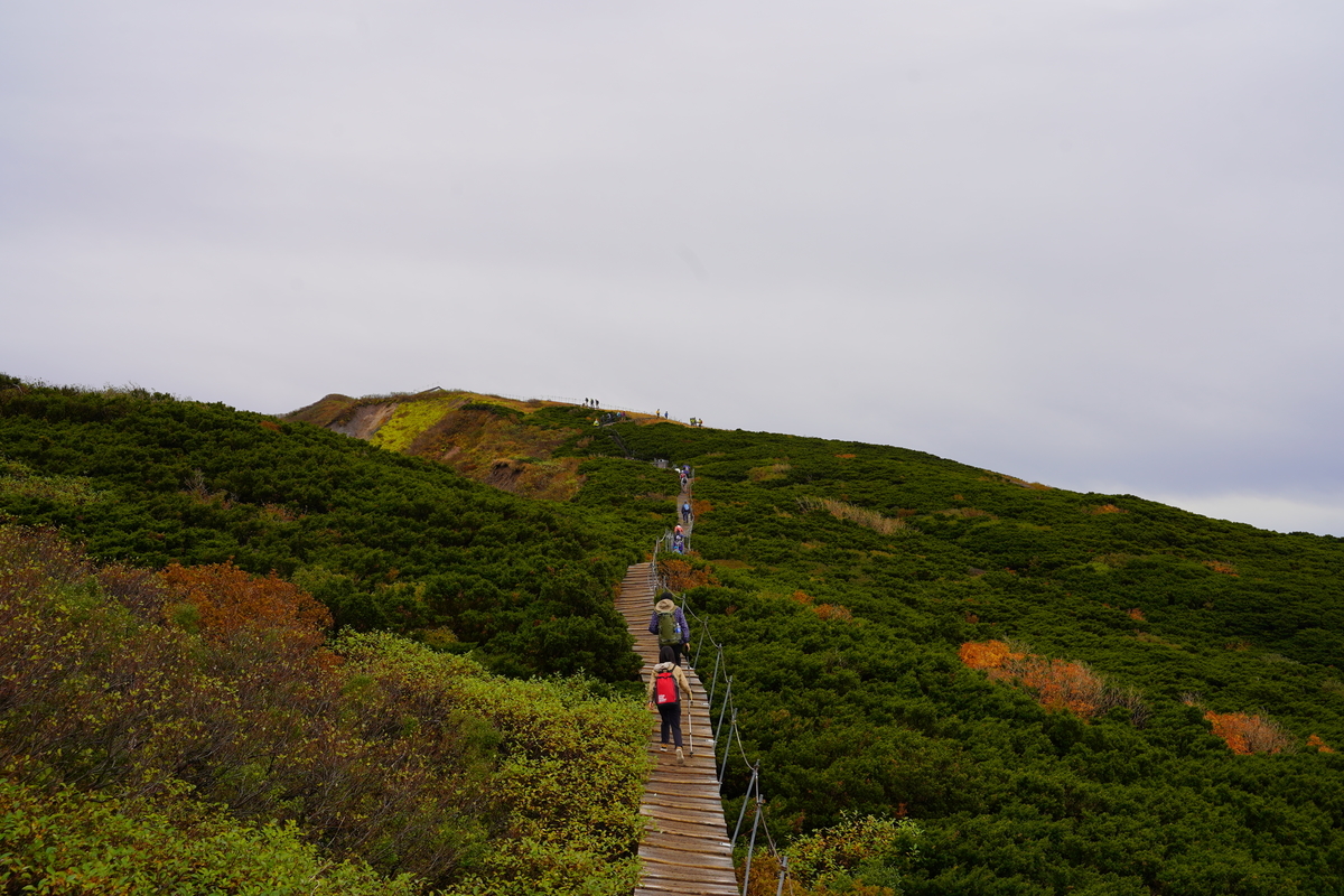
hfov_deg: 57.2
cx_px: 672
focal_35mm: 33
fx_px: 1232
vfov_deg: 40.0
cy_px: 448
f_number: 9
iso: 100
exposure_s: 1/125
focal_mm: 33
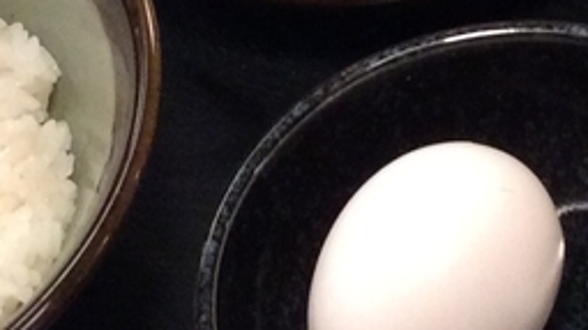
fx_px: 2181
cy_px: 144
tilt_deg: -56.3
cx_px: 542
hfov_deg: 15.2
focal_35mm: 140
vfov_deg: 8.6
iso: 250
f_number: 2.4
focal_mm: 3.3
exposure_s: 1/24
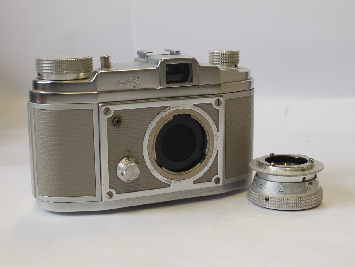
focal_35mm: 60
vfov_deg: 24.4
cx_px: 178
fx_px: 615
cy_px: 134
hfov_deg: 32.2
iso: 400
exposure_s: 1/50
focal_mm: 30
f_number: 7.1
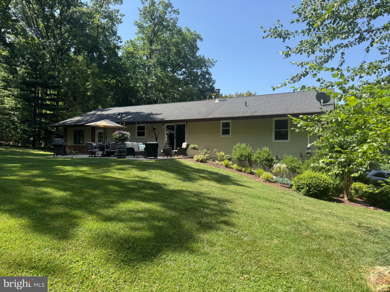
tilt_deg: -0.6
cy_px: 146
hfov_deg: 71.6
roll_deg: -0.2
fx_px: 270
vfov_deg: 56.8
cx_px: 195
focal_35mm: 24
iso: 80
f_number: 1.78
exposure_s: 1/1425
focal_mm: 6.76
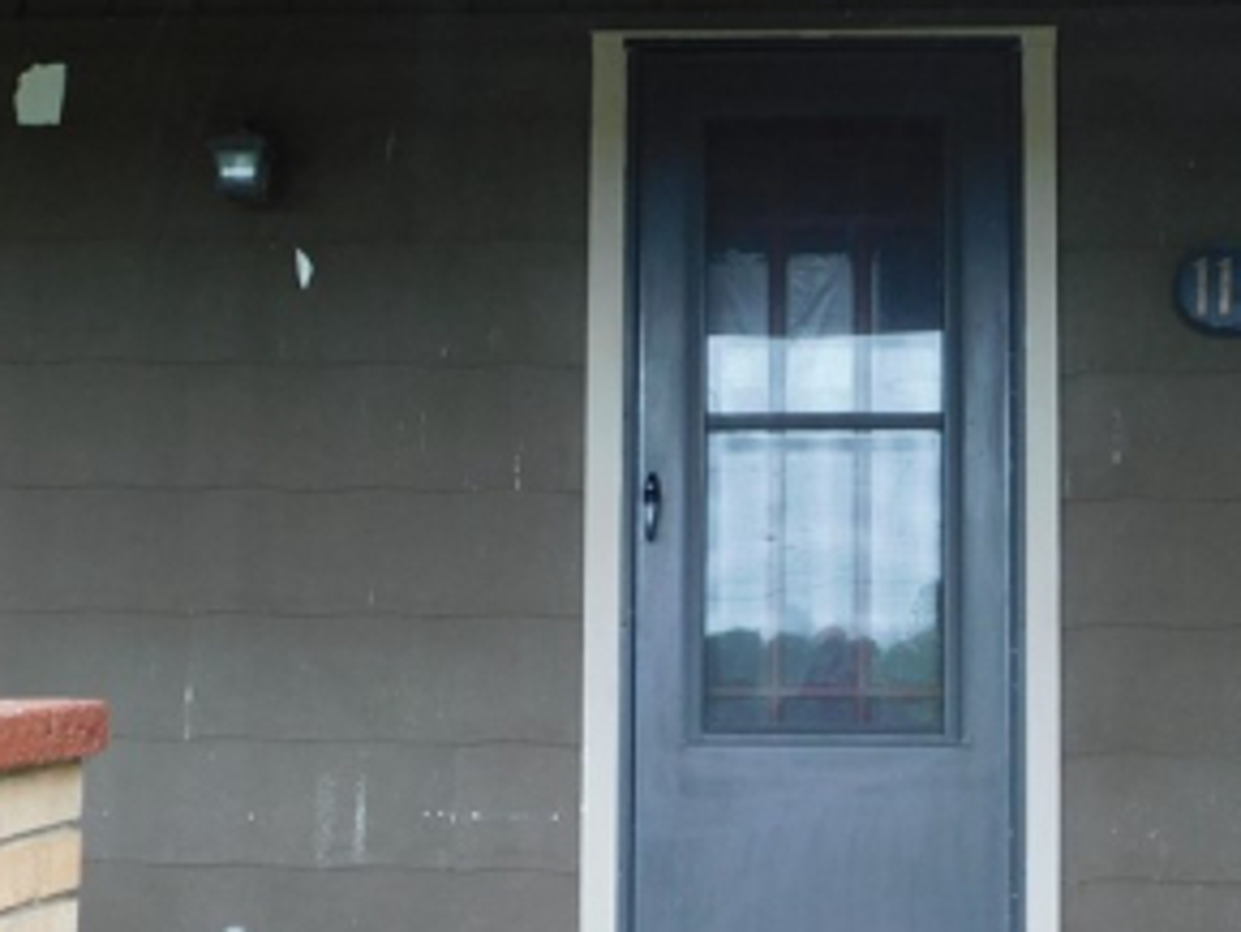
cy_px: 584
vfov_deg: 27.4
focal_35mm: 53
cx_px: 771
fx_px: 1901
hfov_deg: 36.0
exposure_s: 1/30
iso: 200
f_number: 3
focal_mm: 4
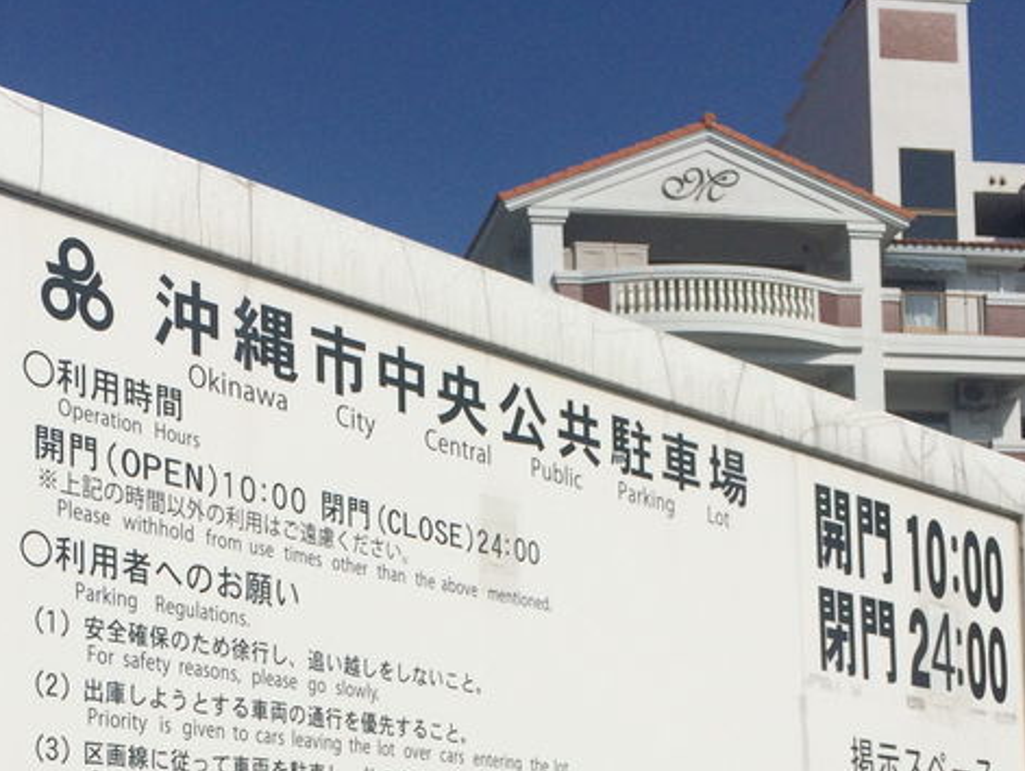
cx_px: 374
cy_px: 810
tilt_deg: +5.3
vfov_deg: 22.2
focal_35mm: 63
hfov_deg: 30.6
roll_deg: +0.1
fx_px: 1867
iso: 40
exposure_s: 1/8264
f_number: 2.2
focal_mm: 4.15
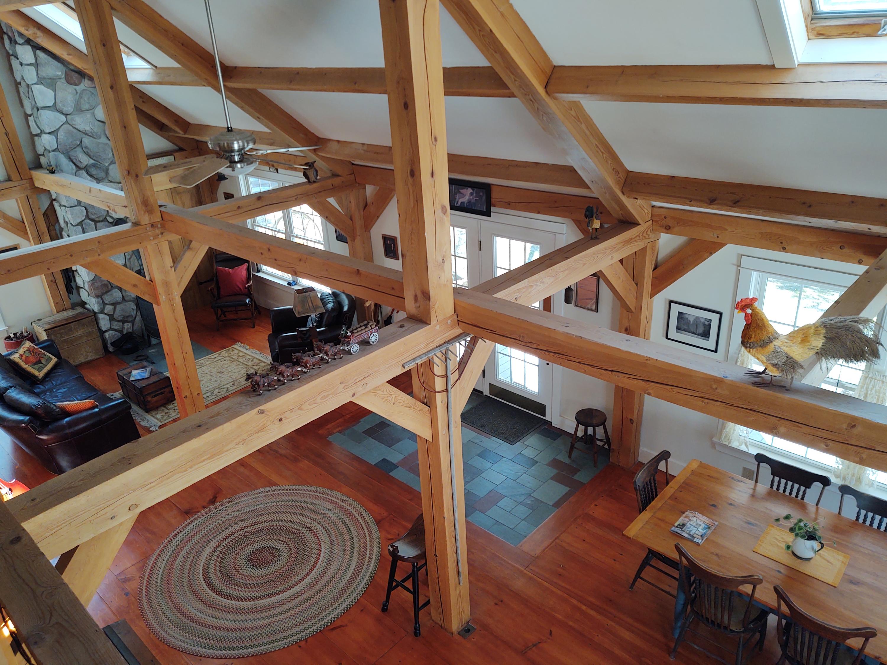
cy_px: 332
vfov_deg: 51.4
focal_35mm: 27
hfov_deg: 65.3
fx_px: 692
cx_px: 444
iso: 109
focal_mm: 4.75
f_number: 1.7
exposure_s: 1/100
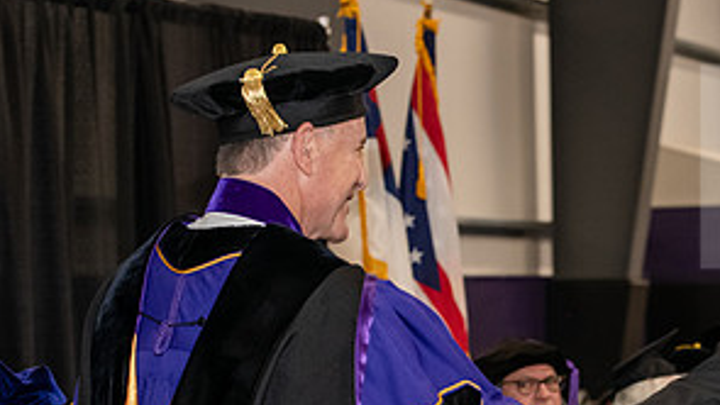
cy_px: 360
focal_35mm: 144
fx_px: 2749
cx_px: 627
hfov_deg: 14.8
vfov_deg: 8.4
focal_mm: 70
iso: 2500
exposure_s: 1/200
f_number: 5
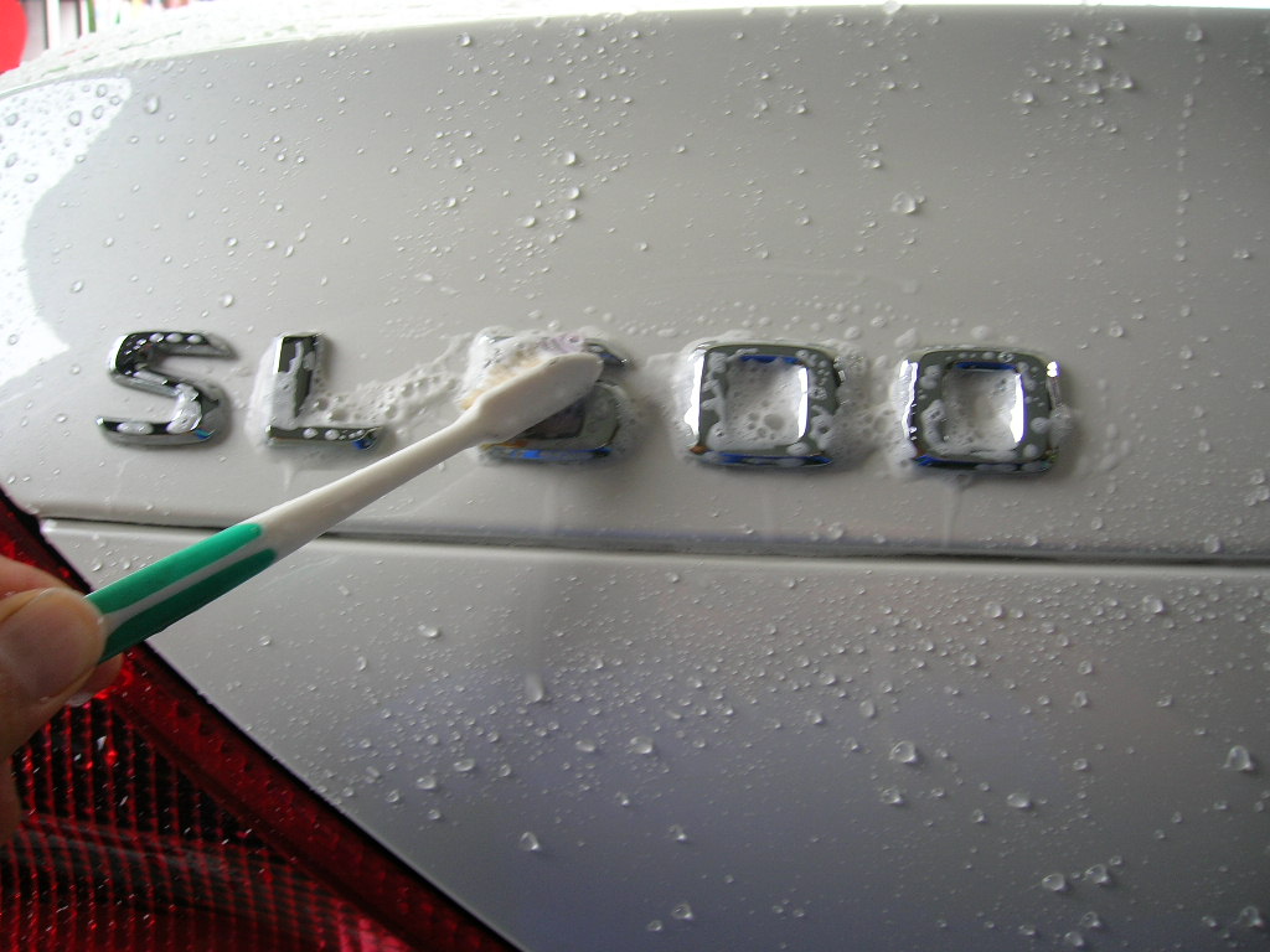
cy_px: 476
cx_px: 635
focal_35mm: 34
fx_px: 1247
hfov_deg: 54.0
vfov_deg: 41.8
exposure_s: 1/83.2
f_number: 2.9
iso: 50
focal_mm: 5.7
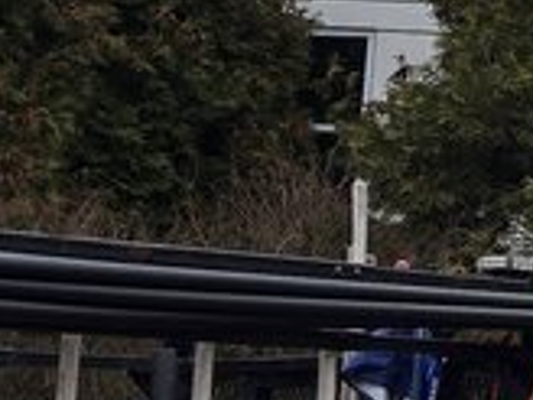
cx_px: 1843
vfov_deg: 8.8
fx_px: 2587
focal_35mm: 168
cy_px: 130
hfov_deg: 8.6
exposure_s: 1/180
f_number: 1.7
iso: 32
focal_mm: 6.3
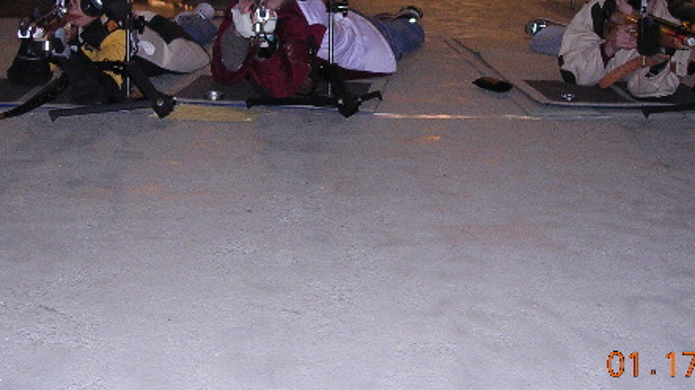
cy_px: 66
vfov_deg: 19.8
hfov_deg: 34.9
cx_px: 340
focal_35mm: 60
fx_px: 1105
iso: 293
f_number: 2.8
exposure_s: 1/60.1
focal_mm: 5.8
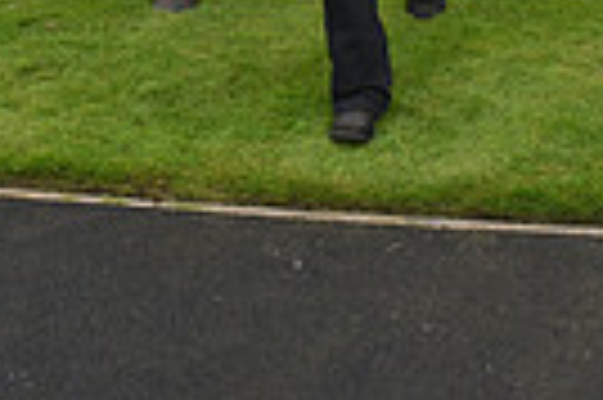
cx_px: 342
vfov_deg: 11.6
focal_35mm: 104
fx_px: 1740
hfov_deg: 19.7
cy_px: -447
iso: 500
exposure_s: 1/1600
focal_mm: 24
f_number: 5.6
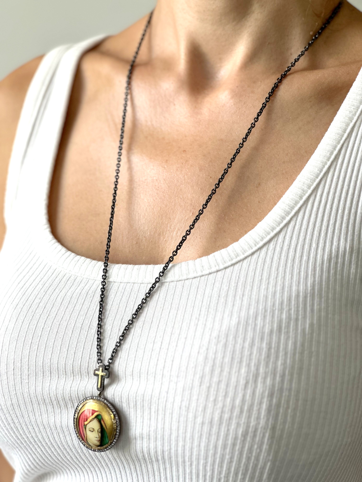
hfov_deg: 19.1
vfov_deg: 25.3
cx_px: 181
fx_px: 1074
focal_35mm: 77
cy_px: 241
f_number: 2.8
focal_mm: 9
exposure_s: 1/121
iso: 50
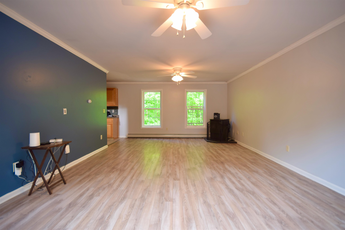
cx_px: 172
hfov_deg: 100.4
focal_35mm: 15
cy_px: 115
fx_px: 144
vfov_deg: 77.3
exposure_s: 1/6
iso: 200
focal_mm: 10
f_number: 6.3
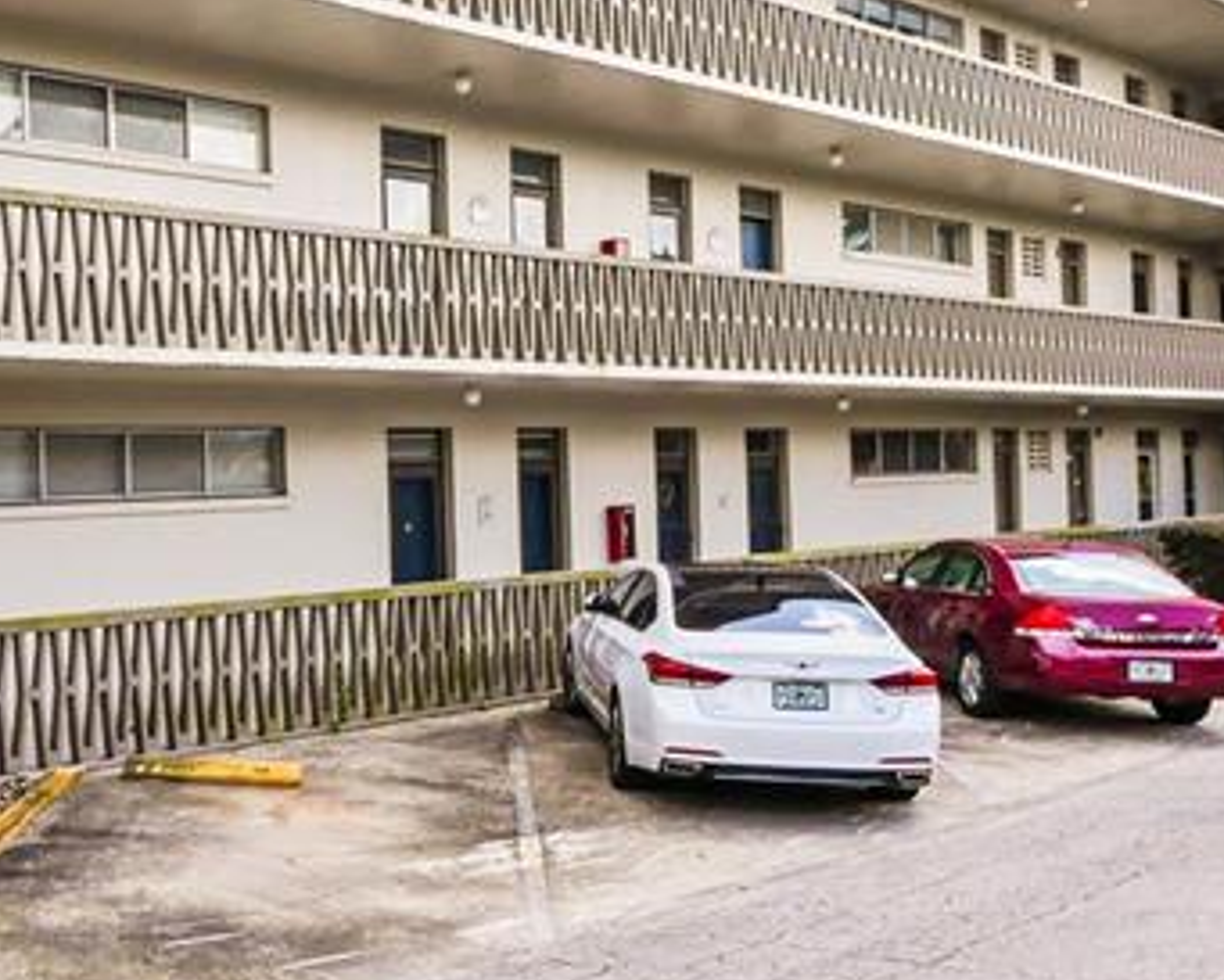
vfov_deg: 35.9
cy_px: 284
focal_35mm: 41
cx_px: 111
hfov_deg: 41.1
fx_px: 1486
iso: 200
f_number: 7.1
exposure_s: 1/320
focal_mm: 7
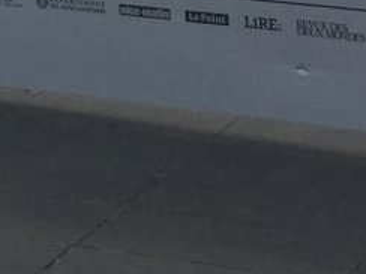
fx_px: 2009
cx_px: -2
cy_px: -274
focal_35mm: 190
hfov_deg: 10.3
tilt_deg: -4.3
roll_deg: -0.4
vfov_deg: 7.5
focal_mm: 4.15
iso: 32
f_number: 2.2
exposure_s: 1/4405
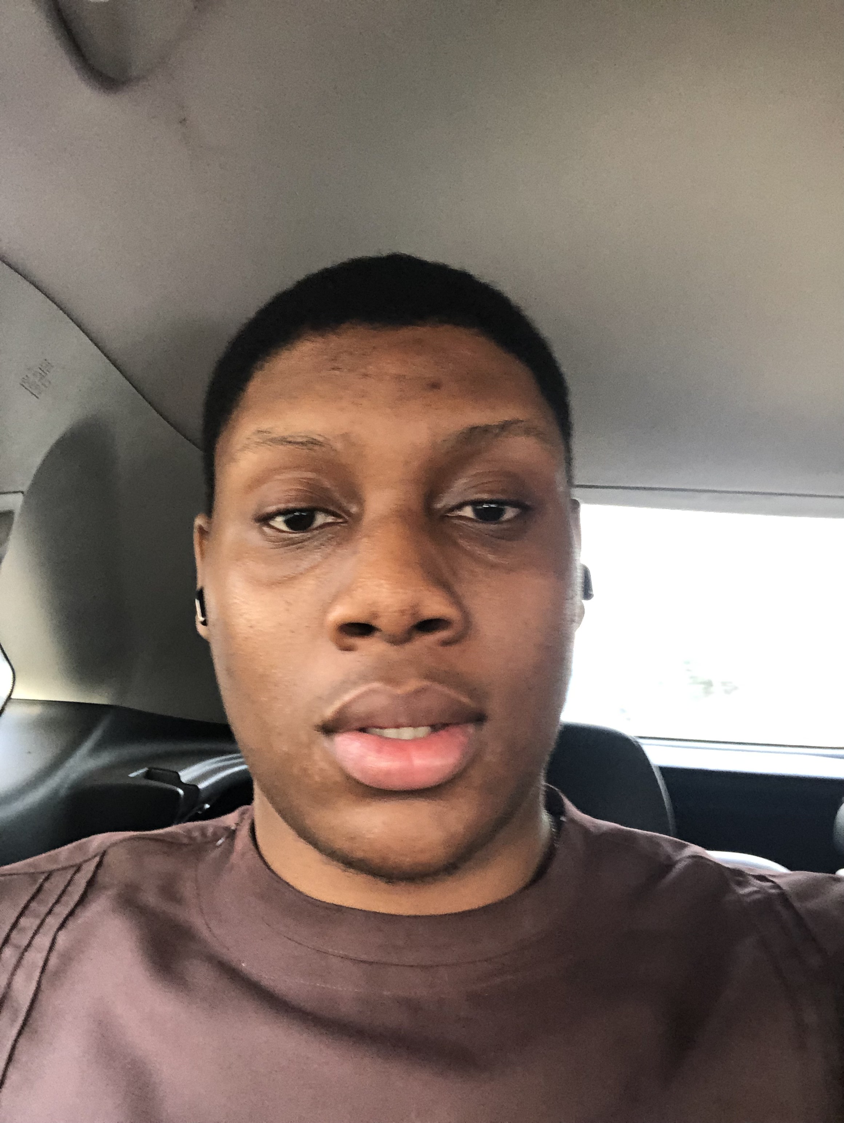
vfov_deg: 56.8
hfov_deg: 44.2
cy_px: 562
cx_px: 422
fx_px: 1039
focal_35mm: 32
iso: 250
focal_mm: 2.87
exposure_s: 1/40
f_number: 2.2
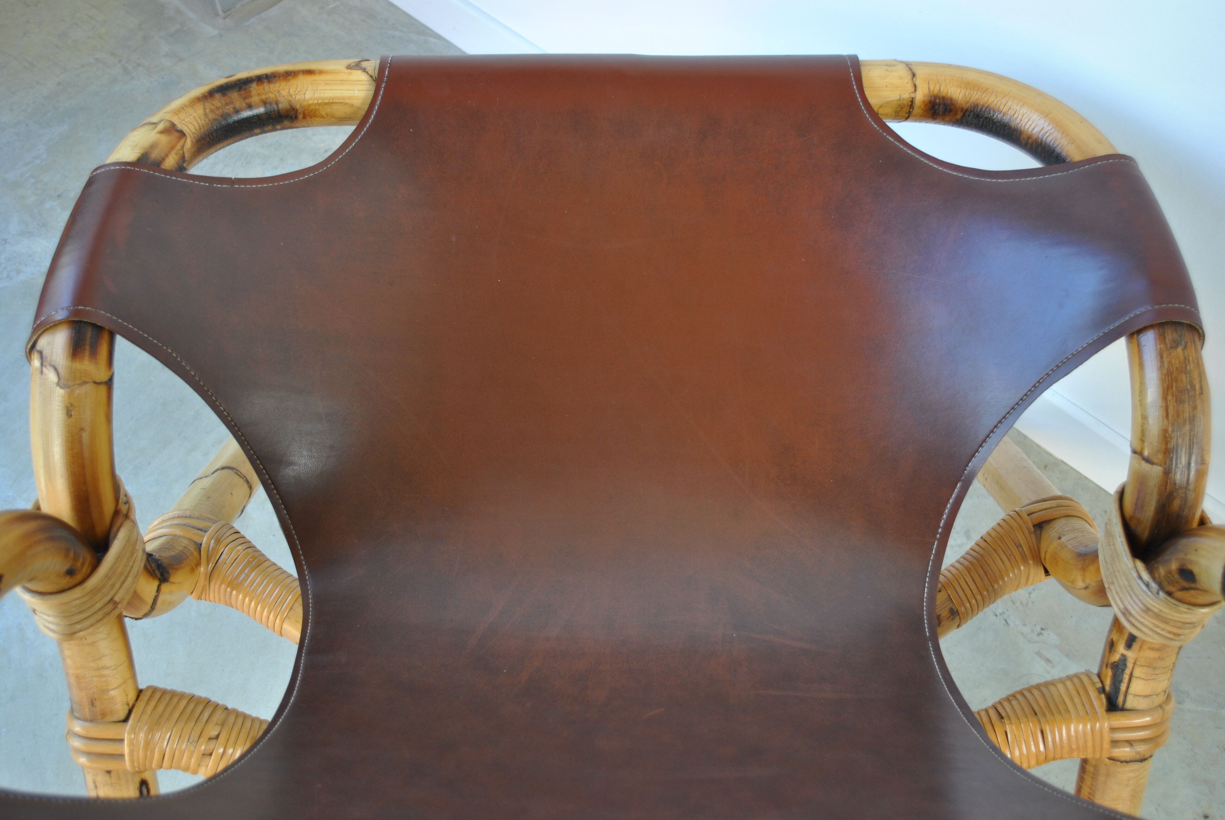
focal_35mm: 36
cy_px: 410
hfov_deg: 53.1
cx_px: 612
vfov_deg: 37.0
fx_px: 1226
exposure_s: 1/30
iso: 200
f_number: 4
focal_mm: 24
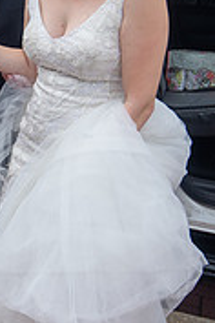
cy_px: 106
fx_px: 546
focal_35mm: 61
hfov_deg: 21.5
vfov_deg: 32.6
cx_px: 1
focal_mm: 24
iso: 400
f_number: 4
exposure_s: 1/1250
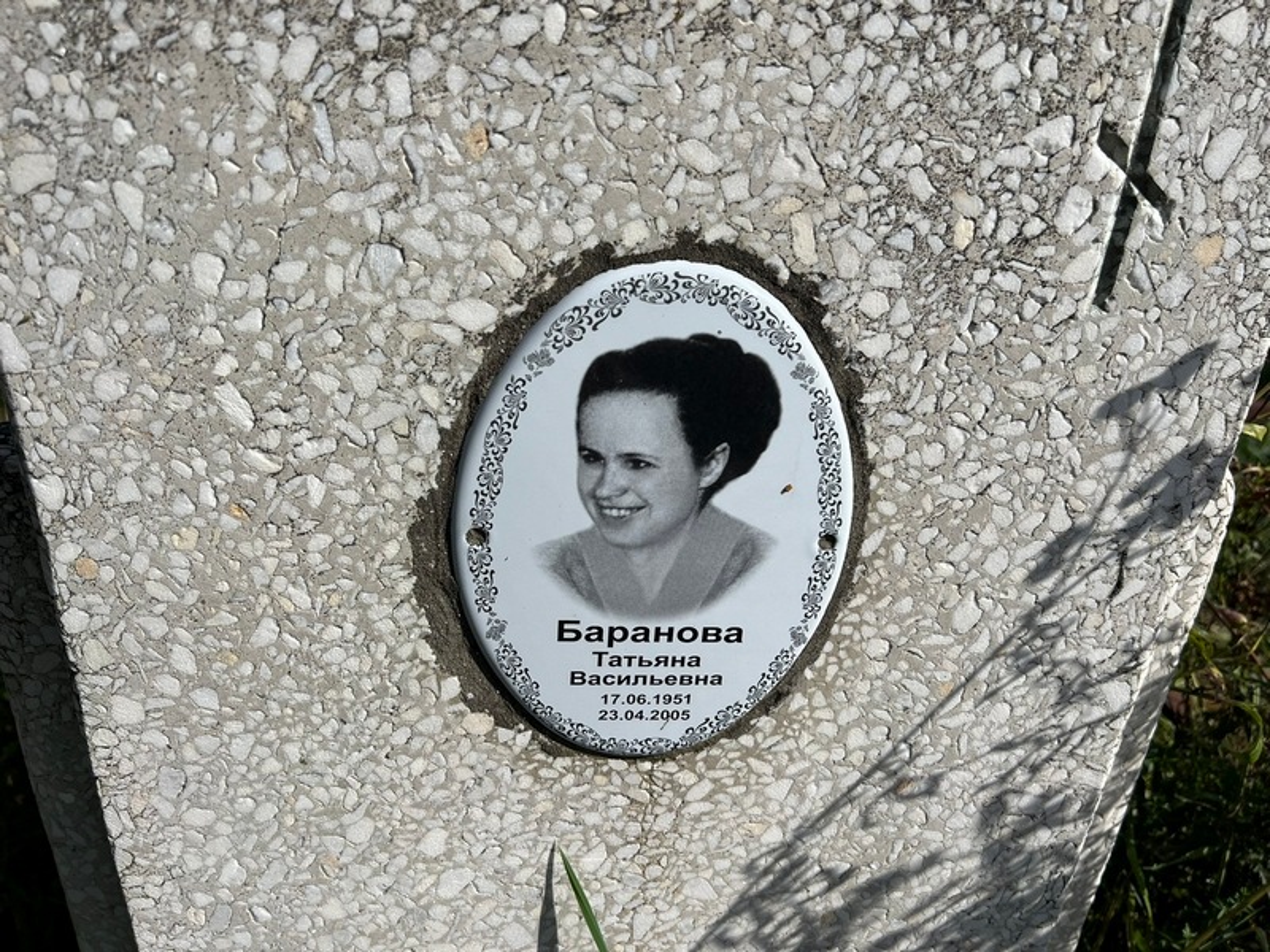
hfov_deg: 67.3
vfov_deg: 53.1
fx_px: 954
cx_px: 635
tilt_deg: -25.5
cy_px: 476
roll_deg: +1.3
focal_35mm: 26
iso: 50
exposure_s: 1/7463
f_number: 1.5
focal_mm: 5.7
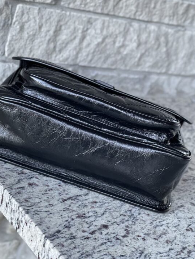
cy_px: 112
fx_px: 623
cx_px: 84
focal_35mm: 83
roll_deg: -19.7
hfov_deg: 17.8
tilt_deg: -20.1
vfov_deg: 23.5
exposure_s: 1/121
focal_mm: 7.5
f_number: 2.2
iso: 125
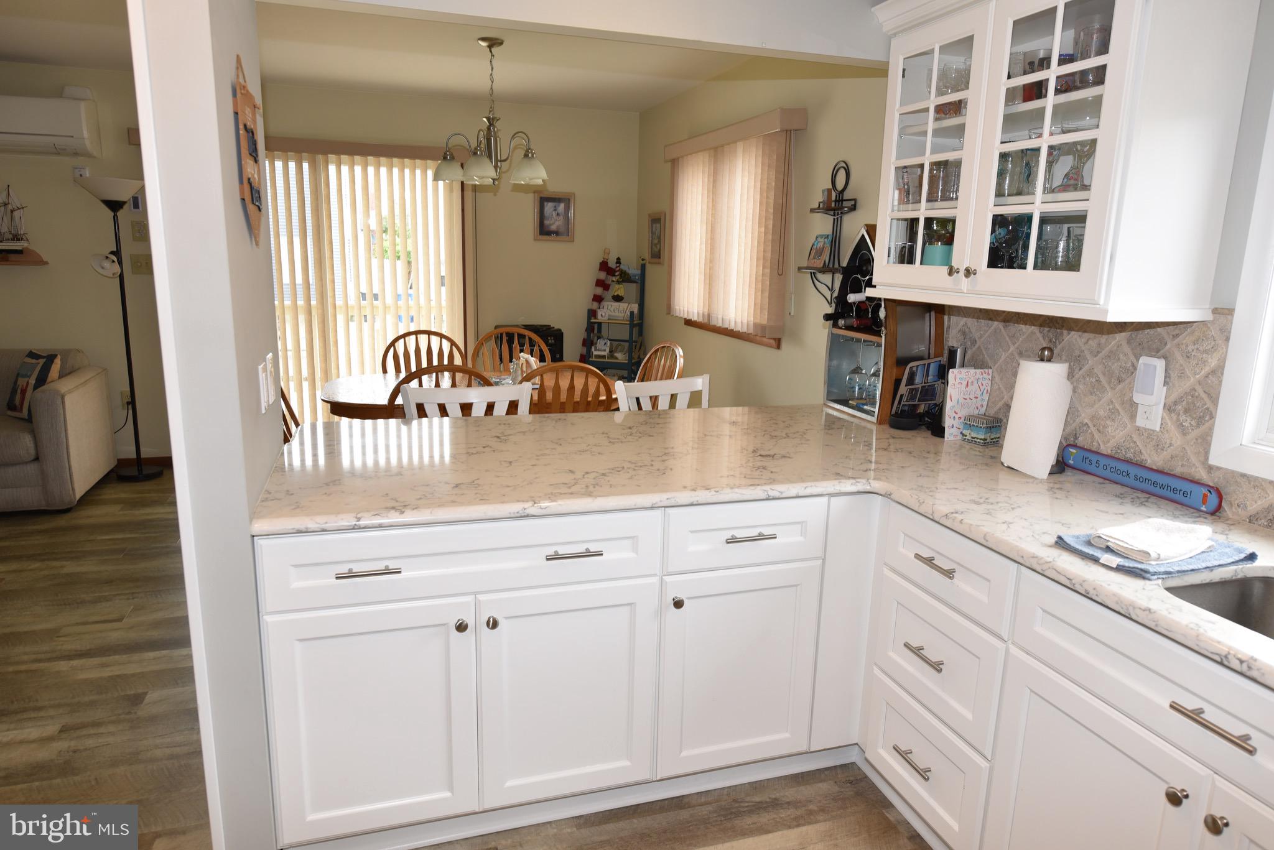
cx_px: 637
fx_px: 850
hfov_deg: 73.7
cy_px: 425
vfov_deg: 53.2
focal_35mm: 24
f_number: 5.6
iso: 400
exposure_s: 1/80
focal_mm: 24
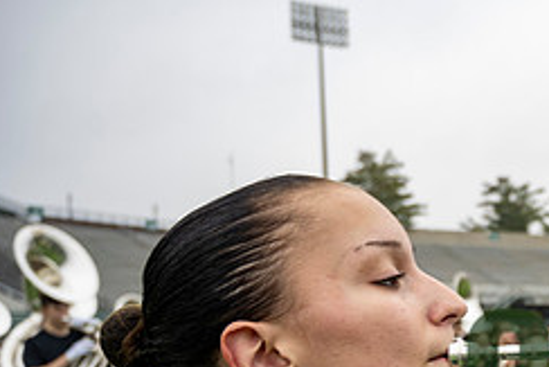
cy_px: 415
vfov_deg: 22.3
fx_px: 870
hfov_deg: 30.4
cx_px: 637
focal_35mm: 57
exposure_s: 1/200
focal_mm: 24
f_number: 4
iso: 320
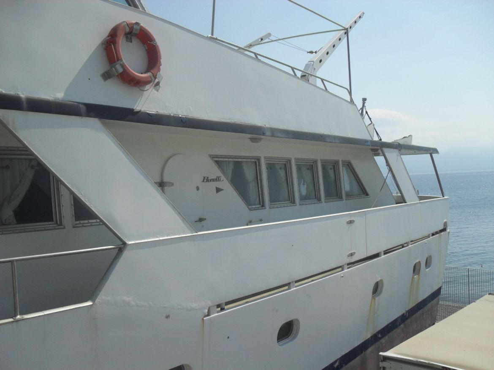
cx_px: 247
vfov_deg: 40.7
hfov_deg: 52.6
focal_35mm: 35
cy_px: 185
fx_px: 499
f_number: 8.9
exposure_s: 1/350
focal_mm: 6.2
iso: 100
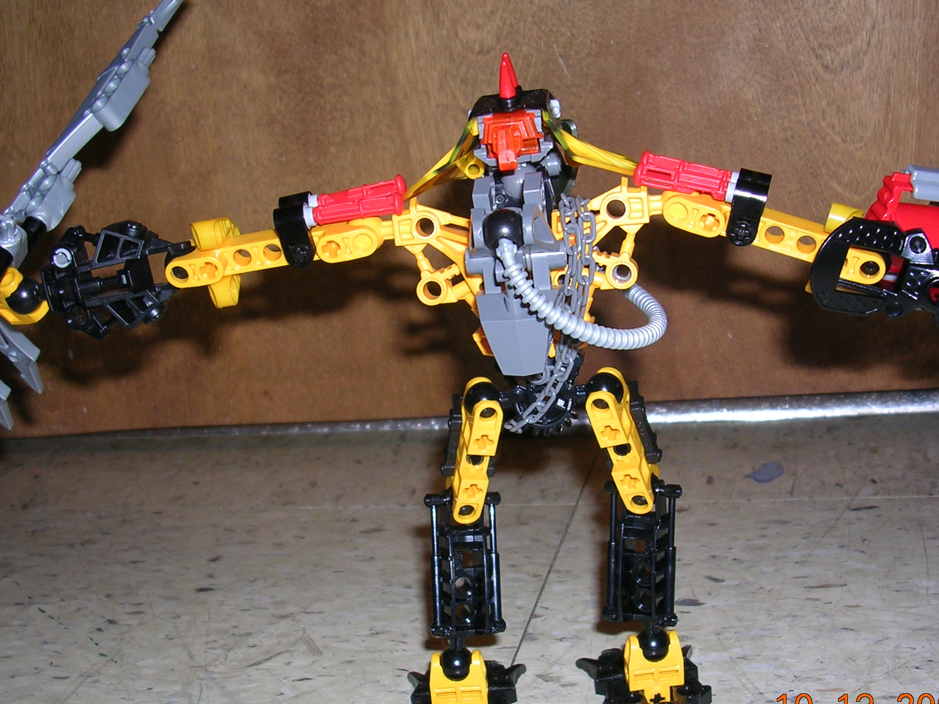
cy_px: 382
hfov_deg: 39.6
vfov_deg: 30.3
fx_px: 1302
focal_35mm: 48
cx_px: 503
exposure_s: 1/60.1
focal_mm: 6.2
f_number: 2.9
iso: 50
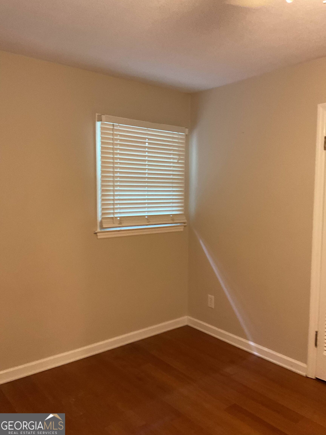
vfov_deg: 61.7
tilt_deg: -3.6
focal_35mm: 29
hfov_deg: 48.2
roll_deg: -2.0
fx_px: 364
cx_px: 163
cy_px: 218
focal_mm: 3
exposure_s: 1/30
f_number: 1.8
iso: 250
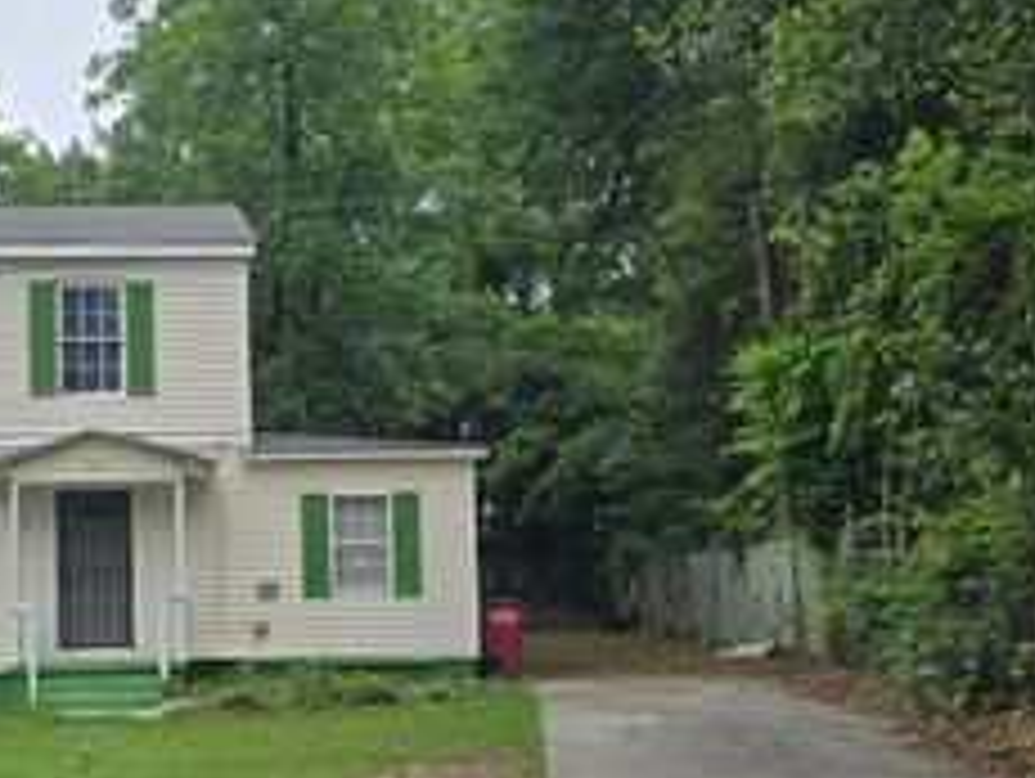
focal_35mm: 50
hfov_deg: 36.5
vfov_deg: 29.0
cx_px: 171
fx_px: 1497
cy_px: 510
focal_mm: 6.3
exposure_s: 1/414
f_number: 1.7
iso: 12
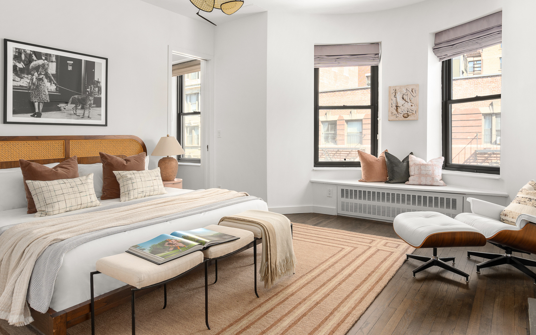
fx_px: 336
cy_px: 144
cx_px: 274
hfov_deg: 77.2
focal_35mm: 23
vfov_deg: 52.8
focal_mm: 16
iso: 400
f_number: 11
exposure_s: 1
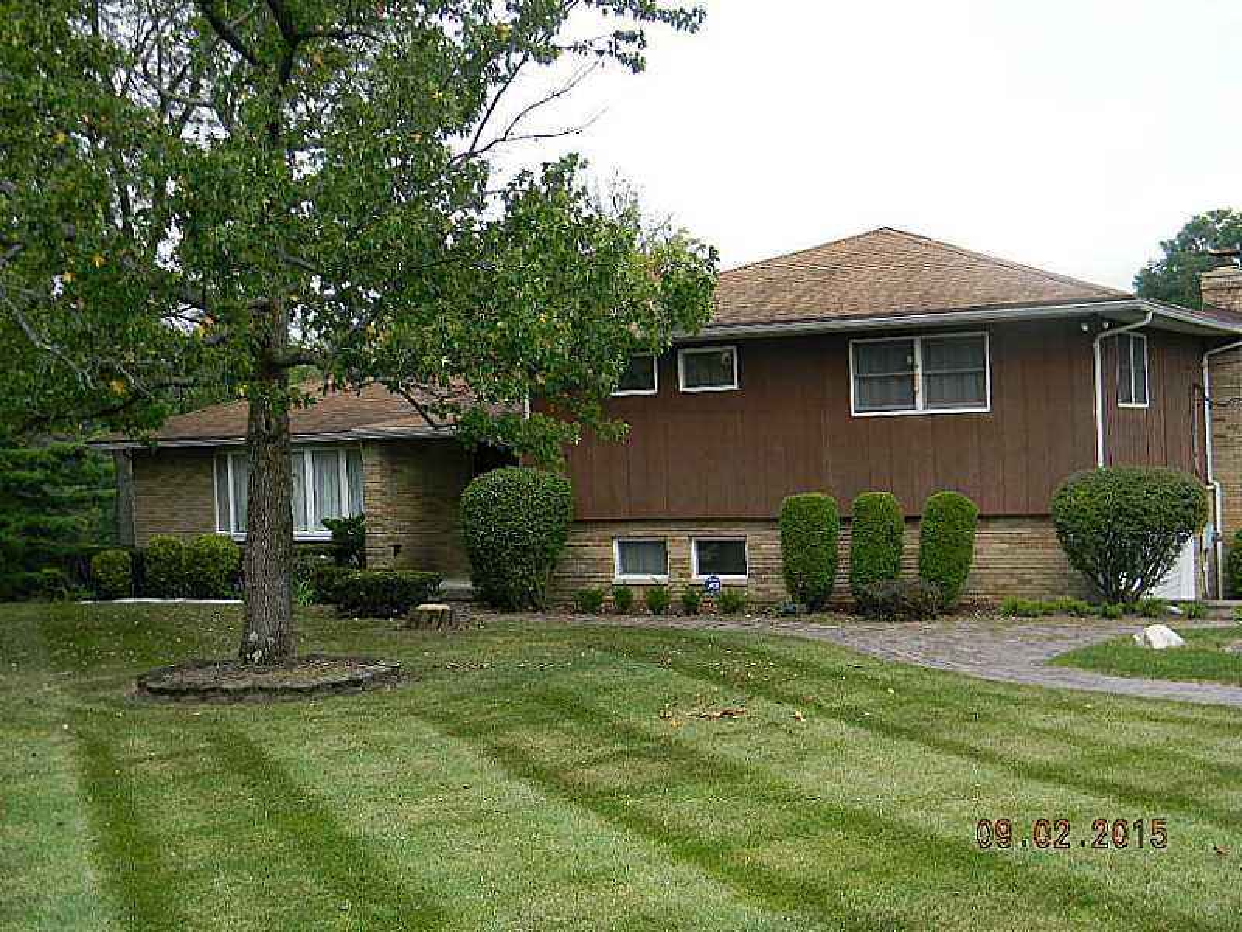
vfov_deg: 30.9
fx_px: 1686
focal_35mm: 47
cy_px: 466
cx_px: 621
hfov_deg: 40.4
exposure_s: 1/260
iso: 80
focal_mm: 8.6
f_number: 3.9
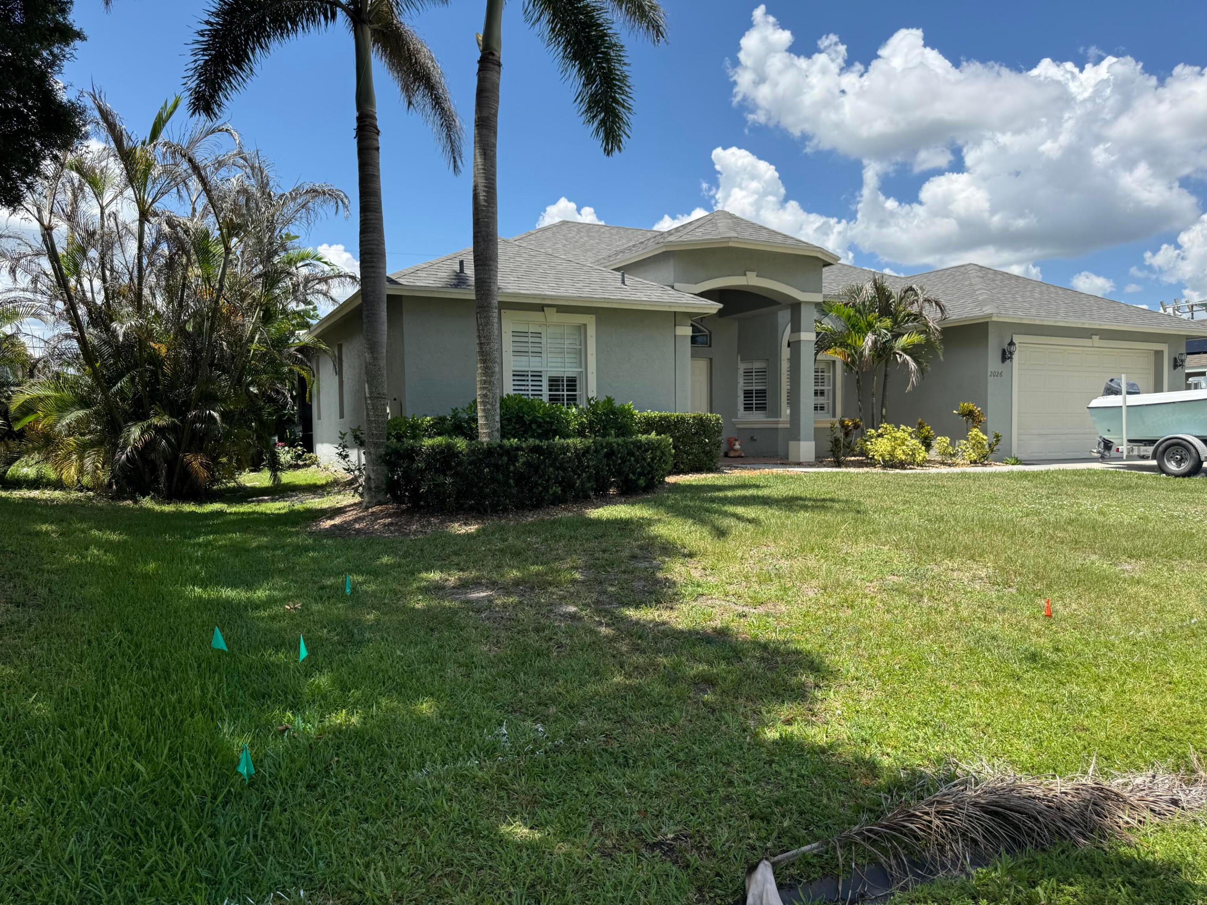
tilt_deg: -1.1
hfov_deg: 71.6
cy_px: 452
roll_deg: +0.1
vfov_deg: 56.8
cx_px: 604
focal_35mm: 24
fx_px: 837
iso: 80
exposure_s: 1/3584
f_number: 1.78
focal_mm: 6.76
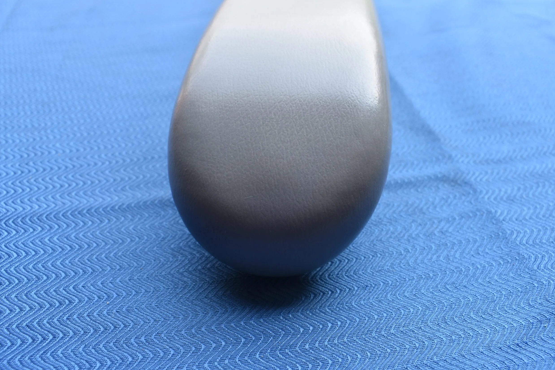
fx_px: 478
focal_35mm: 31
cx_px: 280
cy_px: 188
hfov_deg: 60.3
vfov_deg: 42.3
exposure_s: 1/60
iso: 140
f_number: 8
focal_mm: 20
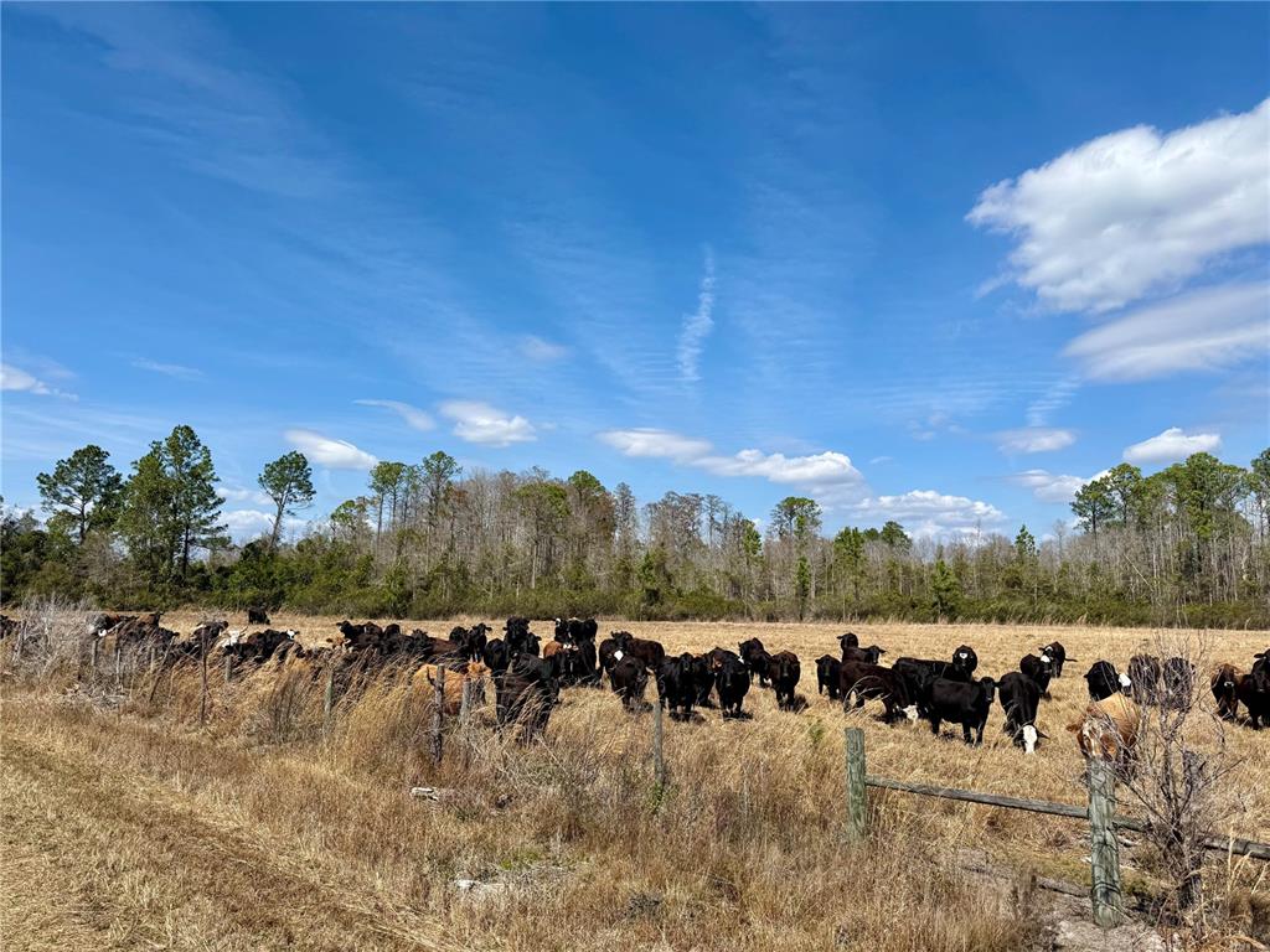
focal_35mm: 24
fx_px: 881
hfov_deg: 71.6
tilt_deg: +7.6
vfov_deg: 56.8
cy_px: 476
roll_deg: -0.5
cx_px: 635
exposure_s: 1/5714
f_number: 1.78
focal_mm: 6.76
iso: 80
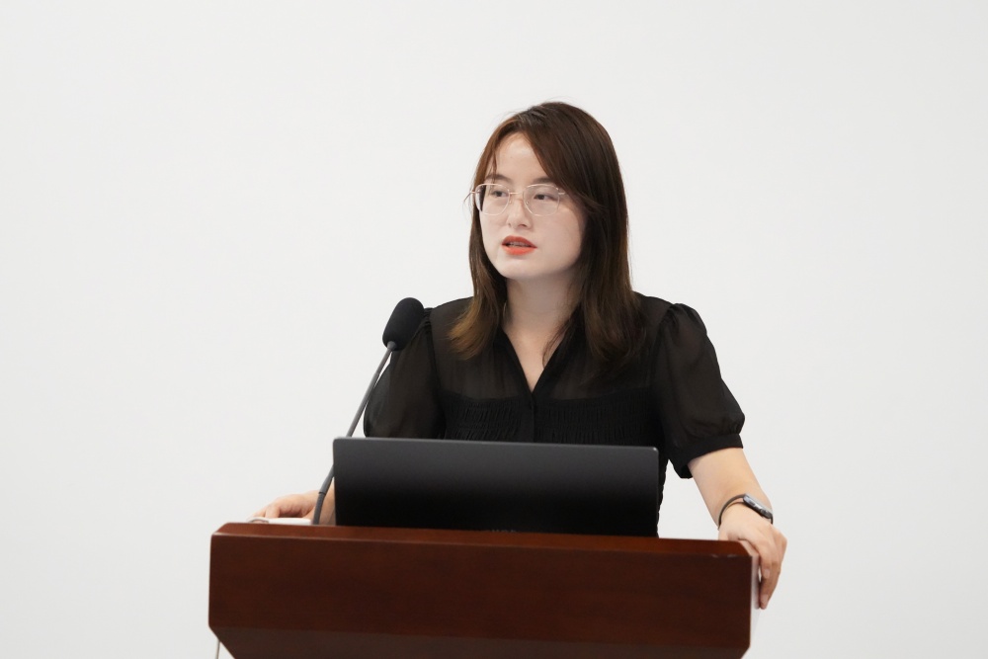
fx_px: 3101
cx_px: 494
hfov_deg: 18.1
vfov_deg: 12.1
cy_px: 330
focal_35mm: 113
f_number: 6.3
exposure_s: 1/320
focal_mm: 113
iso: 20000
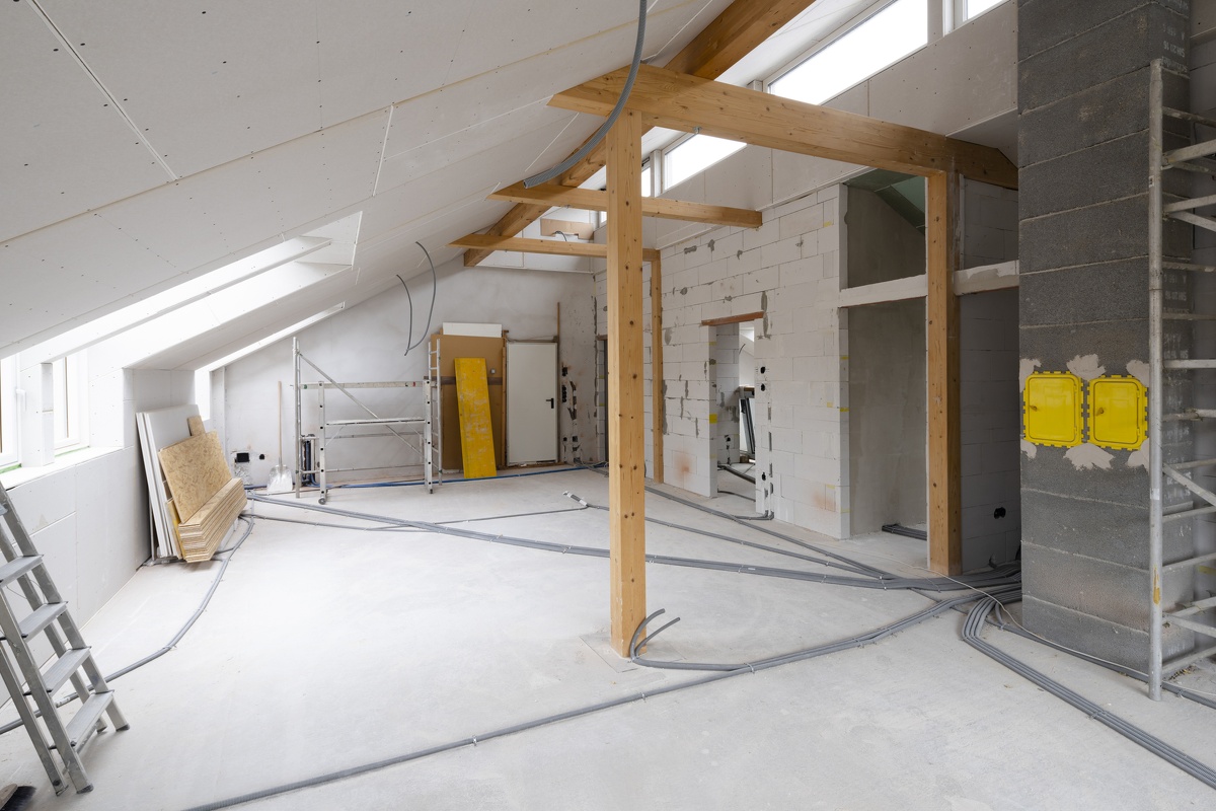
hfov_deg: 93.3
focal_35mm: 17
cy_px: 406
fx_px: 574
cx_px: 608
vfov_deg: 70.4
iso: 100
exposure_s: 1/2
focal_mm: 17
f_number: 10
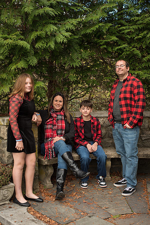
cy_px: 112
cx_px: 75
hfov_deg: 27.0
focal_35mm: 50
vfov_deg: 39.6
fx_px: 312
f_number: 3.5
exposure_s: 1/160
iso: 100
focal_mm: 50
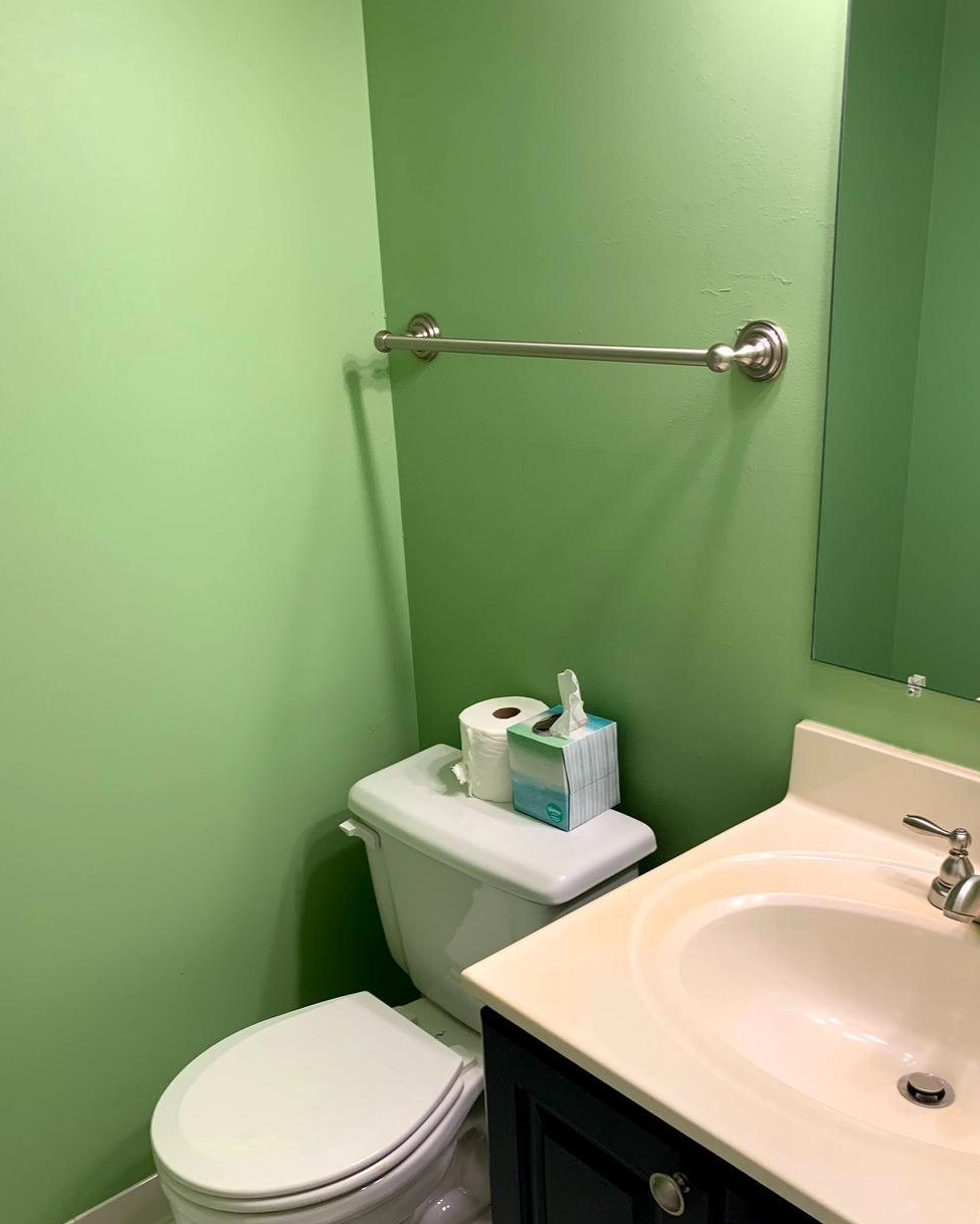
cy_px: 697
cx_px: 505
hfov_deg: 45.8
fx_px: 1160
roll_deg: +3.2
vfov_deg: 55.5
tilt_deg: -20.9
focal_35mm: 32
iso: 50
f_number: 1.8
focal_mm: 4.25
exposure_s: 1/60
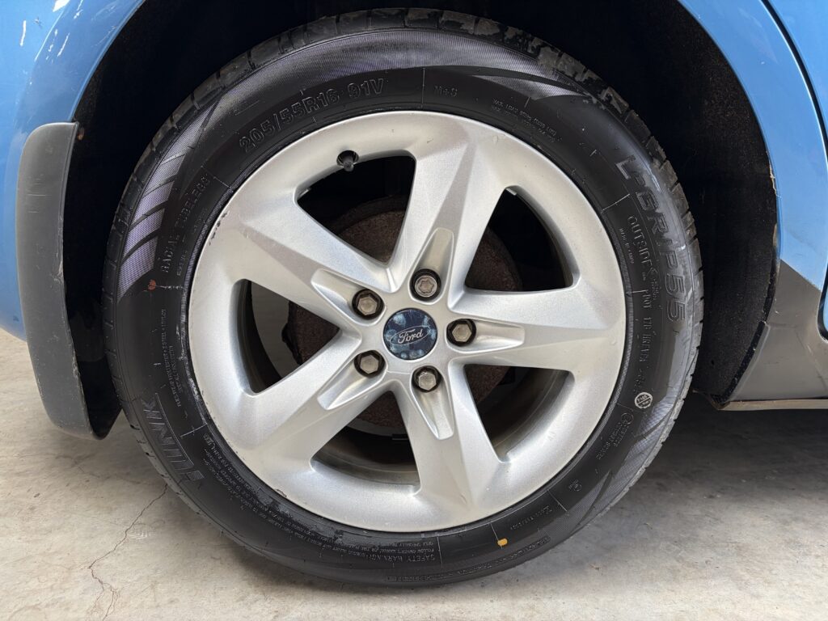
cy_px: 310
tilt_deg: -15.8
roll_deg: -0.9
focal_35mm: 26
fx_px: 622
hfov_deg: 67.3
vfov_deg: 53.1
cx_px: 414
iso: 64
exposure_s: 1/100
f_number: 1.6
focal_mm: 5.96
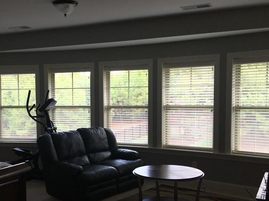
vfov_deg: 31.3
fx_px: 357
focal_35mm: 46
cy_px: 129
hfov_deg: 40.9
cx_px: 99
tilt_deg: -4.7
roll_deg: +0.4
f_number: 2.2
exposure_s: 1/98
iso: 25
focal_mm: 4.15
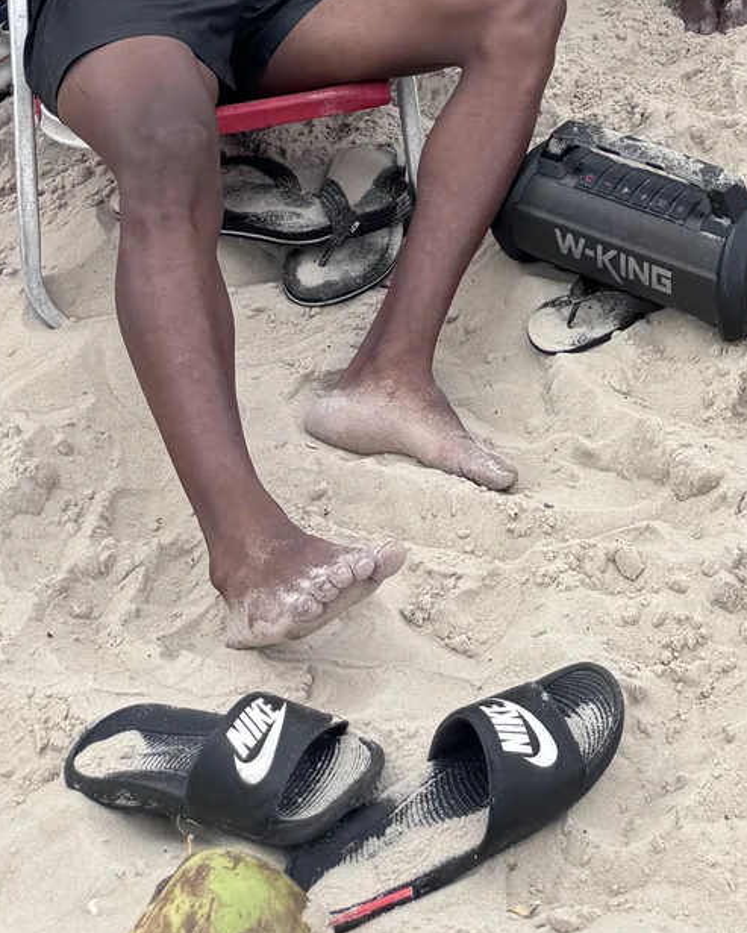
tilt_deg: -10.9
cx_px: 1052
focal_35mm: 73
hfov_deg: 18.9
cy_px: -503
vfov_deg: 21.5
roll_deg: +1.5
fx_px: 2017
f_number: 1.78
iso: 80
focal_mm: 6.86
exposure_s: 1/782
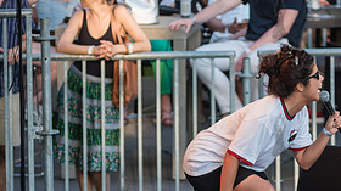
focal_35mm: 625
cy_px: 107
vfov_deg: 1.9
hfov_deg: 3.5
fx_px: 5647
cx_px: 261
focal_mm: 200
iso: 400
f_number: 5
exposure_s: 1/250
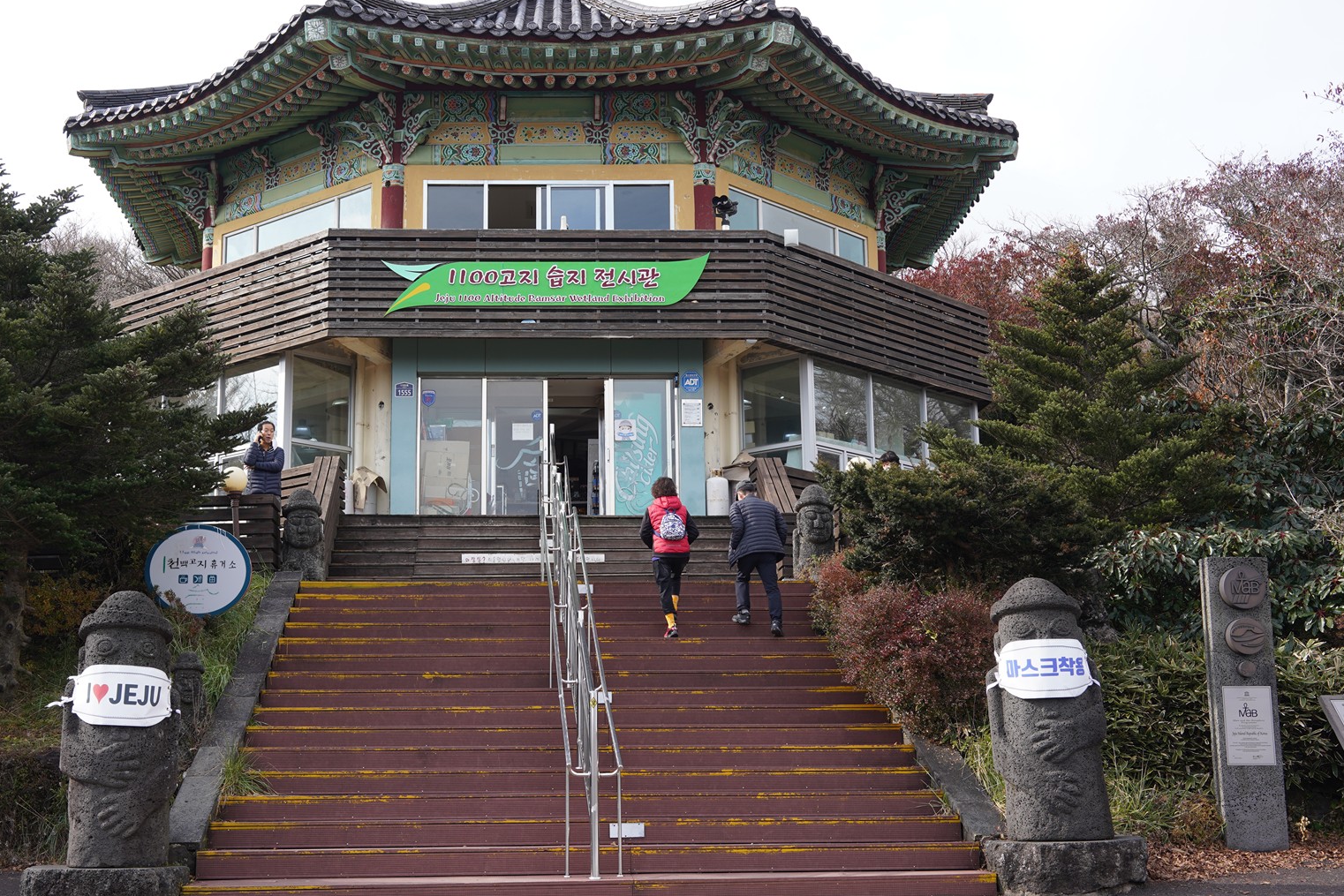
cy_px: 398
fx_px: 1717
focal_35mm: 46
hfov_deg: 42.7
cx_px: 600
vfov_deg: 29.2
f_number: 7.1
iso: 100
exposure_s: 1/100
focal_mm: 35
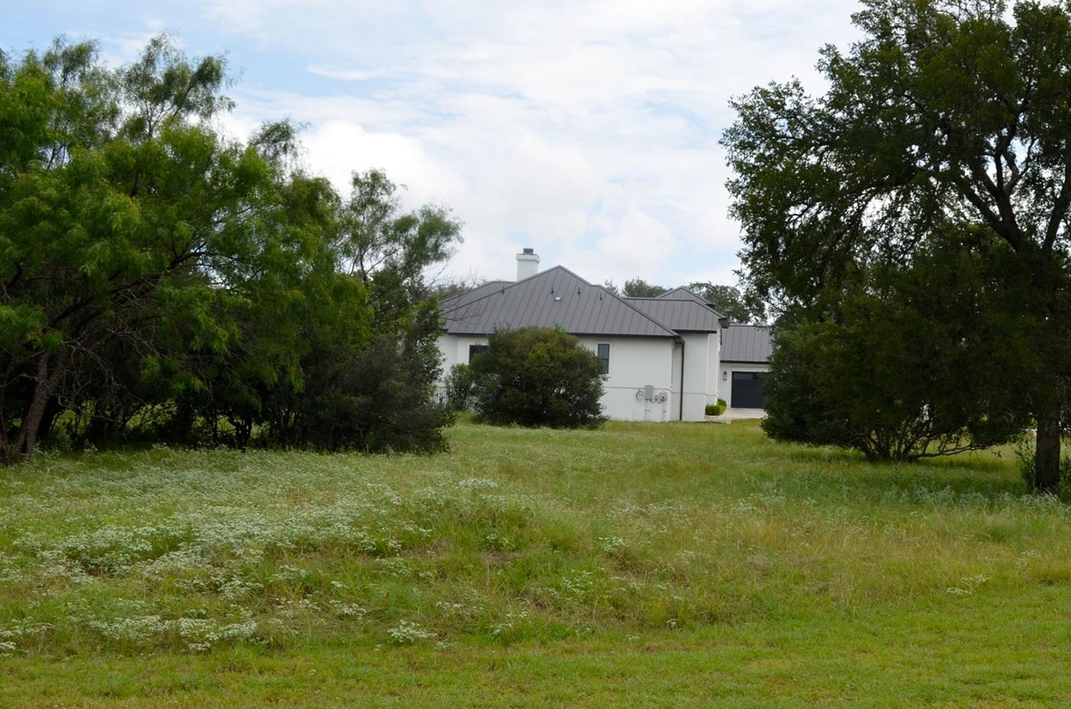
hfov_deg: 40.8
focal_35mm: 48
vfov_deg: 27.9
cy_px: 409
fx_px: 1425
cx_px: 695
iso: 100
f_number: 9
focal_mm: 22
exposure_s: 1/200
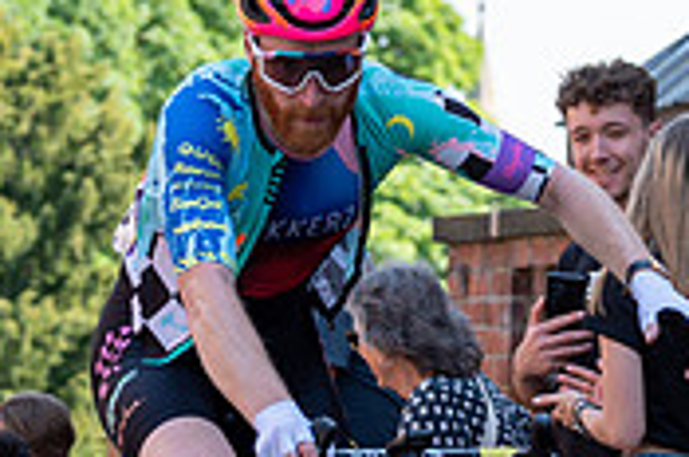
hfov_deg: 6.3
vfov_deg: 4.2
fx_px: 6285
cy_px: 314
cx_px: 225
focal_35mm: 329
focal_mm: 75
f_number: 4
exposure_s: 1/800
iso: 160
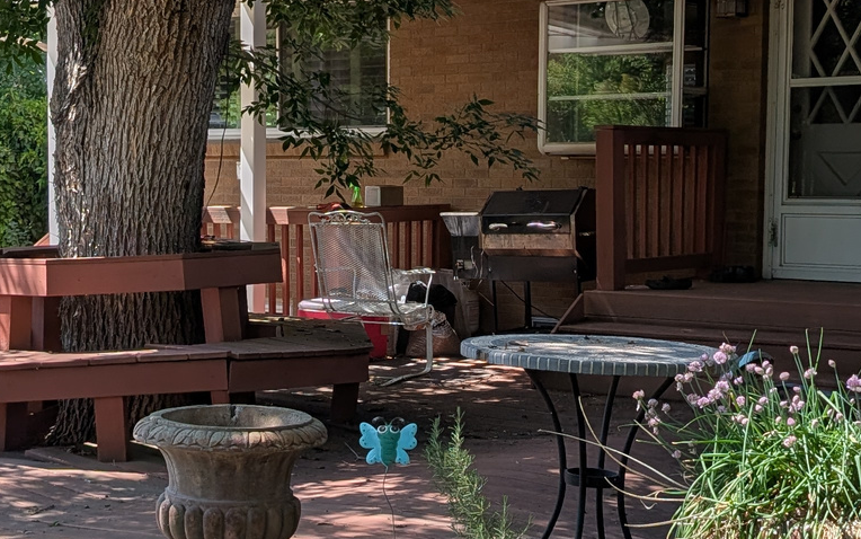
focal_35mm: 68
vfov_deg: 19.1
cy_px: 310
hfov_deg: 30.2
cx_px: 430
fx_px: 1596
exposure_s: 1/3774
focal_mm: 6.9
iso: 20
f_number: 1.68
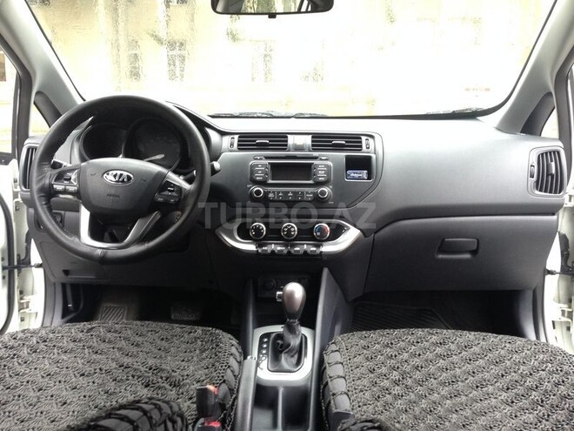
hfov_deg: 55.4
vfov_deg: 42.9
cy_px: 216
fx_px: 547
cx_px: 287
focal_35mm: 33
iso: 100
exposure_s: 1/20
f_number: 2.4
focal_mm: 4.12
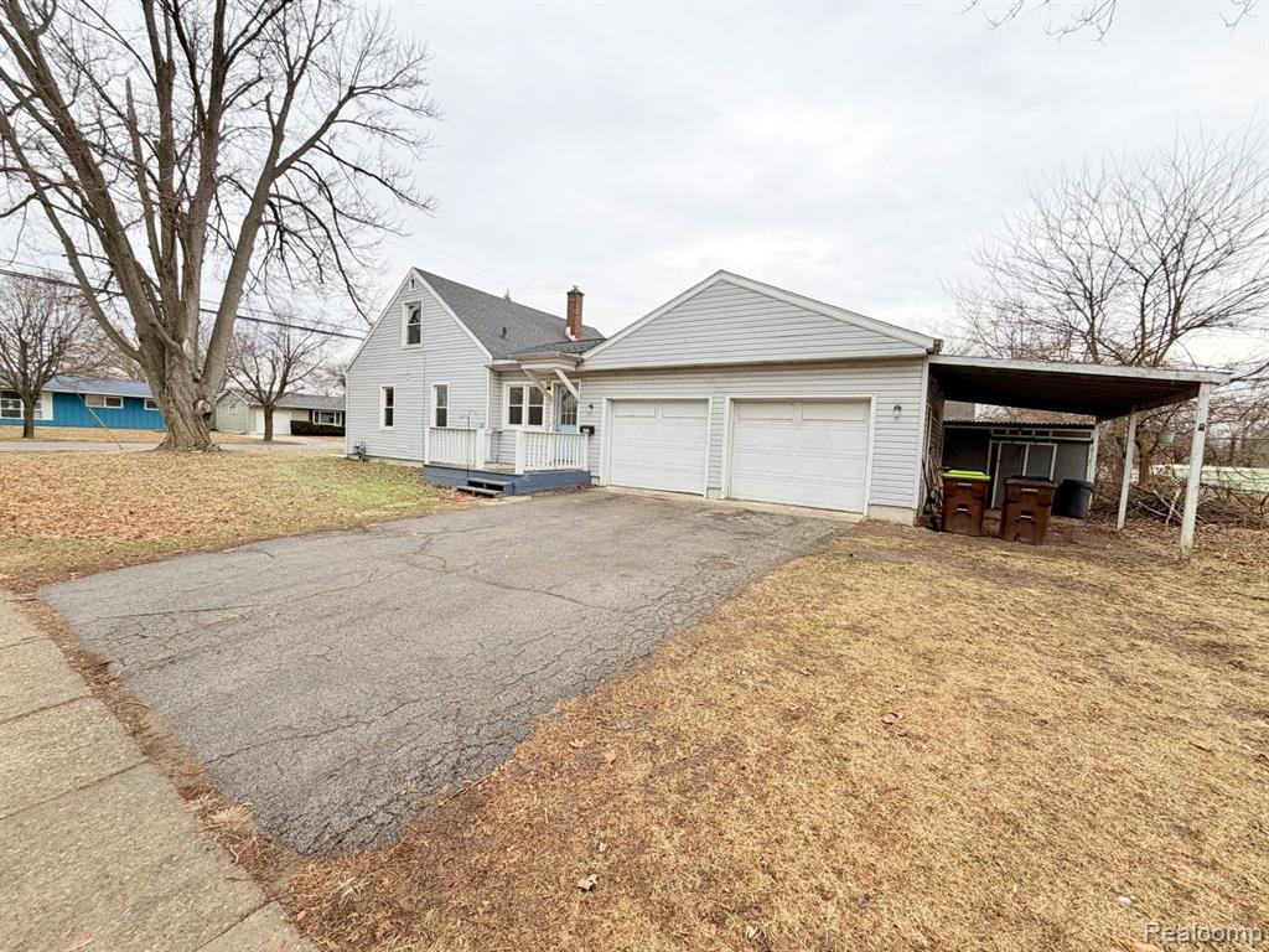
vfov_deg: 85.7
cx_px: 634
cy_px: 476
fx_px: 513
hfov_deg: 102.1
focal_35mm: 14
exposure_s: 1/344
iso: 50
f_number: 2.2
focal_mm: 2.22
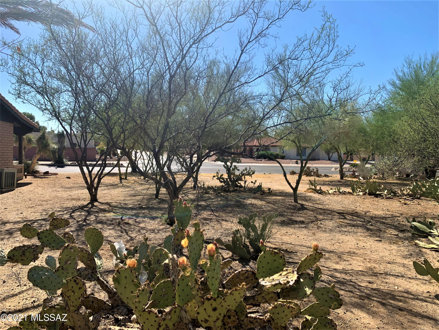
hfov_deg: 67.3
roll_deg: -2.1
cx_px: 220
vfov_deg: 53.1
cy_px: 165
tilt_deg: -0.2
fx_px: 330
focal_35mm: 26
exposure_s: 1/2257
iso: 25
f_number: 1.8
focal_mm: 4.25
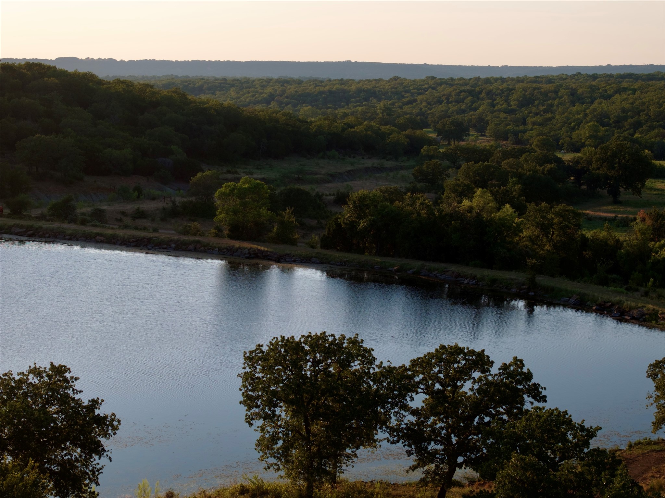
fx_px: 1344
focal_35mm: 70
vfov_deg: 21.0
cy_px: 249
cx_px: 332
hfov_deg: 27.8
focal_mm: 19.35
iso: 180
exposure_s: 1/40
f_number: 2.8
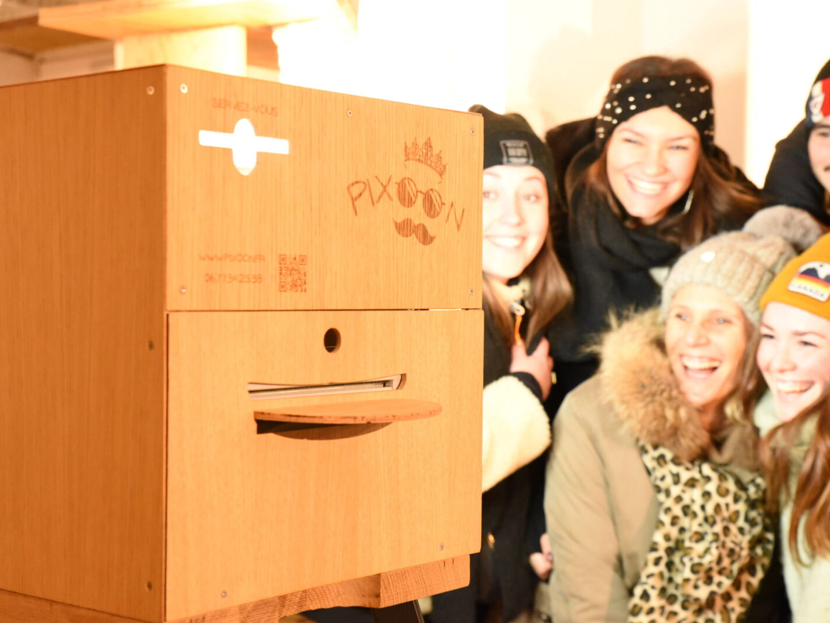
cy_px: 311
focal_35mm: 63
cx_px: 421
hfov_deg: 30.7
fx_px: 1511
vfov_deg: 23.3
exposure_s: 1/60
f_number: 5.6
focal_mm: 58
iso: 6400
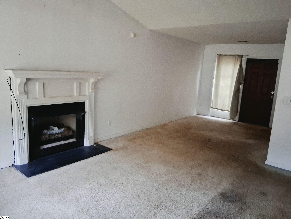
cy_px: 110
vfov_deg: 53.1
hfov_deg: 67.3
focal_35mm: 26
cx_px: 146
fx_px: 219
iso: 1000
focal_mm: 3.98
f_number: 1.8
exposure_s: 1/20
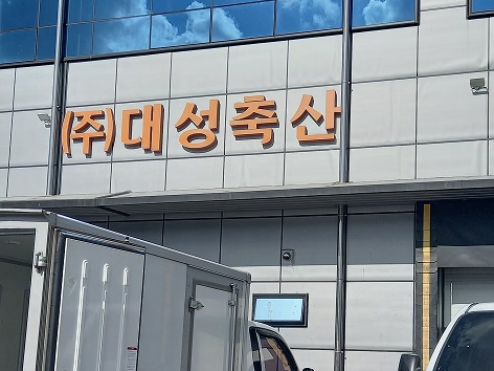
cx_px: 270
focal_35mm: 53
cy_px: 271
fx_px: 756
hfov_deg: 36.1
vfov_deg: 27.2
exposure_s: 1/1503
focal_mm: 4.6
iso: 25
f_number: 2
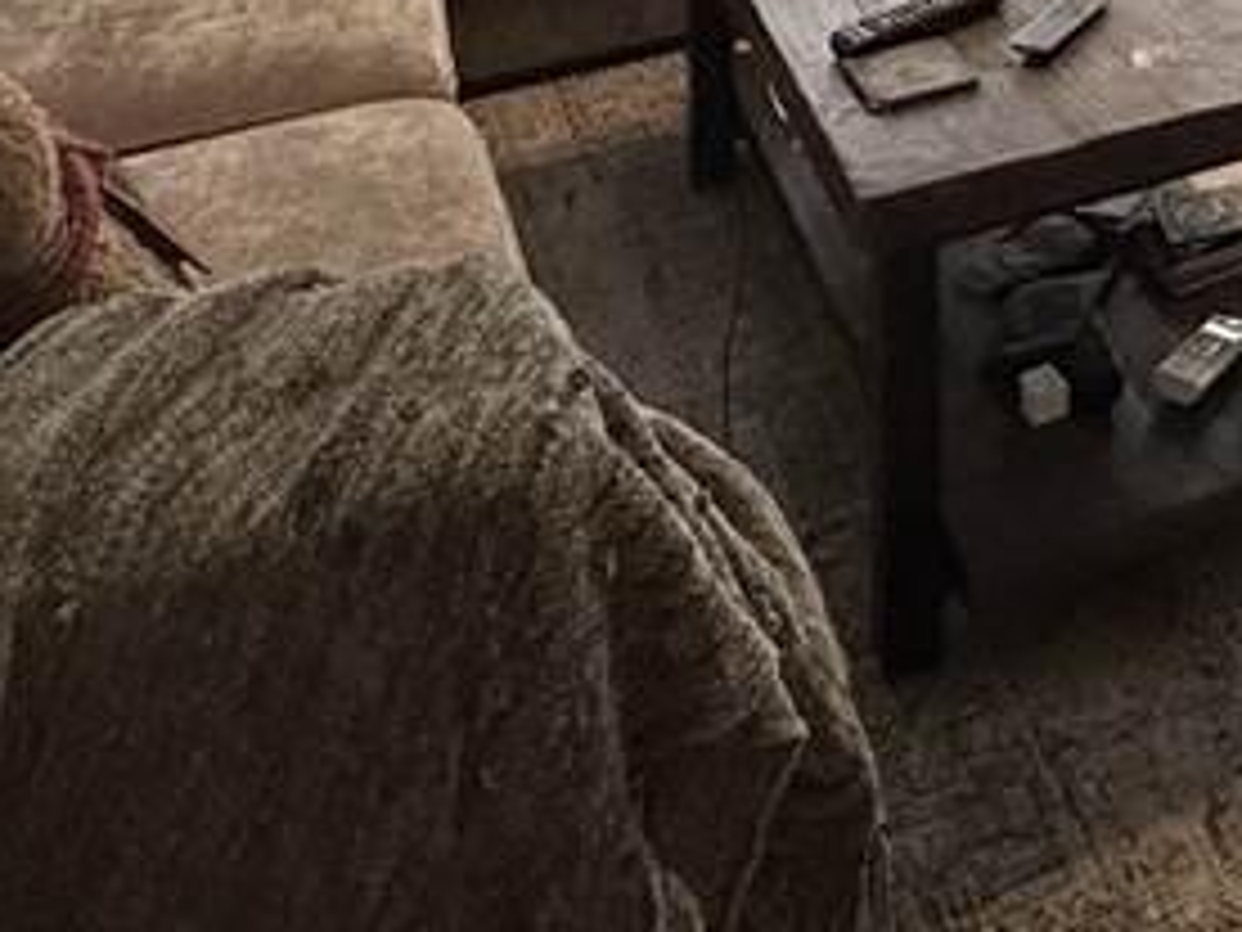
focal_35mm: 52
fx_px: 1866
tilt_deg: -0.7
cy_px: -761
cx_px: 1328
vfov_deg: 20.0
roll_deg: +0.5
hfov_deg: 32.8
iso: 250
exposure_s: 1/120
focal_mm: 2.22
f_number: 2.2
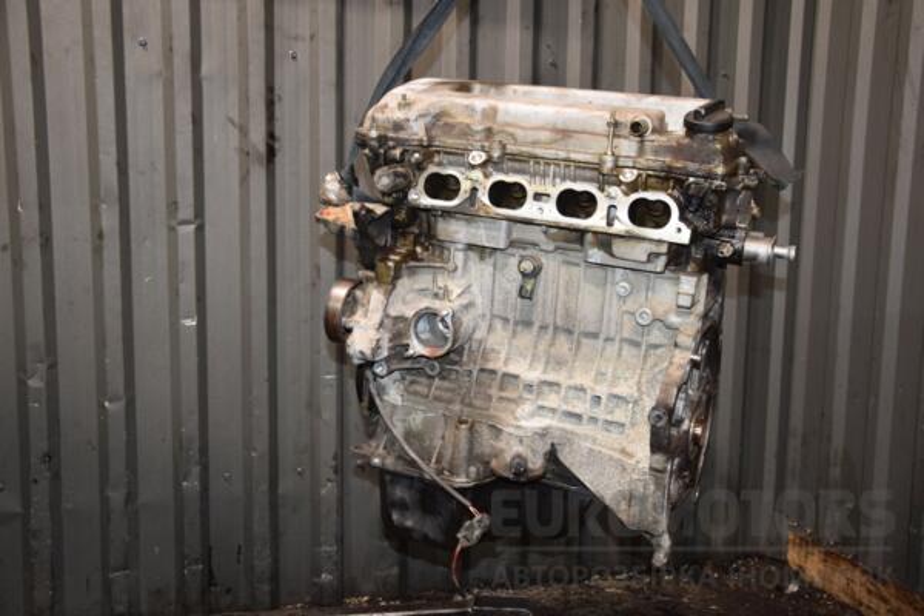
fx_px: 962
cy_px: 308
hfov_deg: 51.3
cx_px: 462
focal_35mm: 38
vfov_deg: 35.5
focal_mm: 25
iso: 800
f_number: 5
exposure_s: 1/60
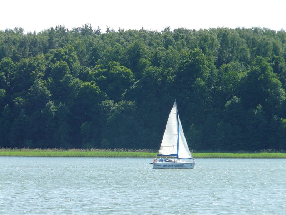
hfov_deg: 5.9
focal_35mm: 337
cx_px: 143
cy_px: 108
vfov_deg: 4.4
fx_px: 2784
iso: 100
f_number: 5.6
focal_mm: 55.4
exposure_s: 1/320
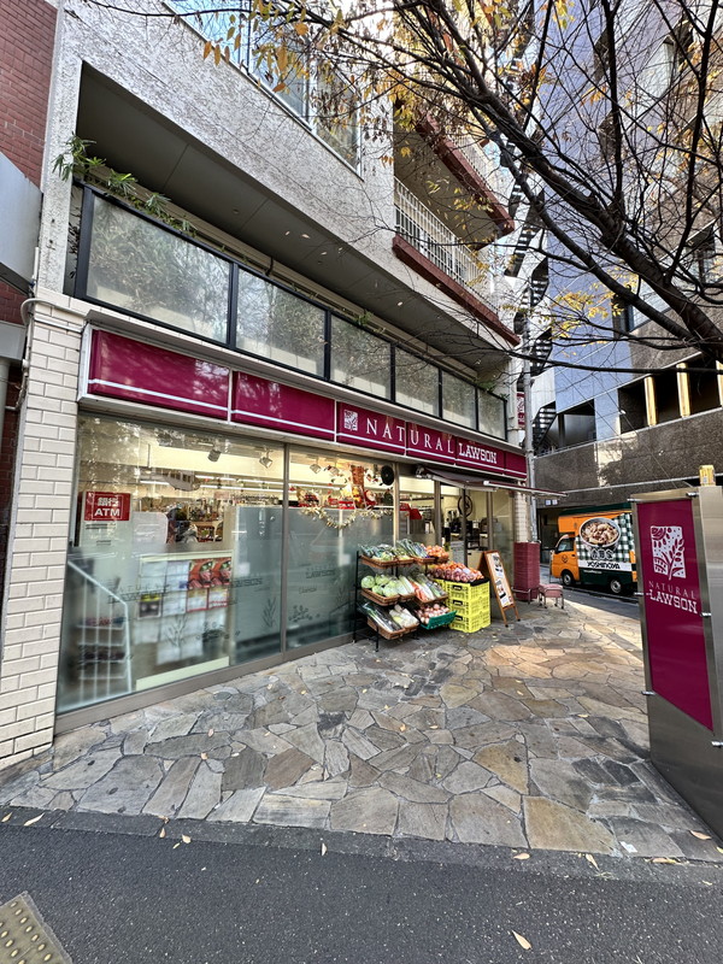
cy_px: 482
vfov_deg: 102.1
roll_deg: -0.9
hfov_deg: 85.7
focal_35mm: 14
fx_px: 390
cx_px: 362
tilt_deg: +6.4
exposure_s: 1/100
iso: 64
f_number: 2.2
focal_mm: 2.22
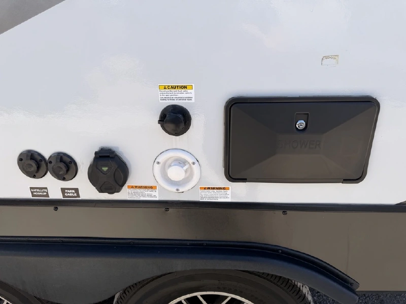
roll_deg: +0.5
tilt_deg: -20.7
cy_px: 152
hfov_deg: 71.6
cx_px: 203
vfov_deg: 56.8
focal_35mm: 24
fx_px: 281
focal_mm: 6.76
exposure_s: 1/1949
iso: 80
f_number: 1.78
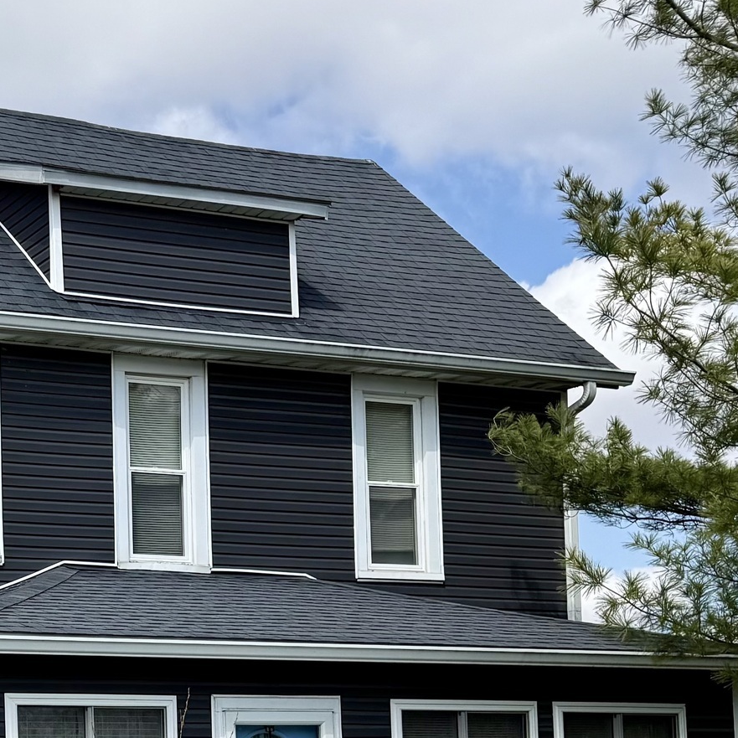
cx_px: -229
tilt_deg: +4.0
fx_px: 1785
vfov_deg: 22.4
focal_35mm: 74
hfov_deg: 21.1
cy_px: 746
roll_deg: +1.8
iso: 80
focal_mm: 6.76
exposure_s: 1/3759
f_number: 1.78
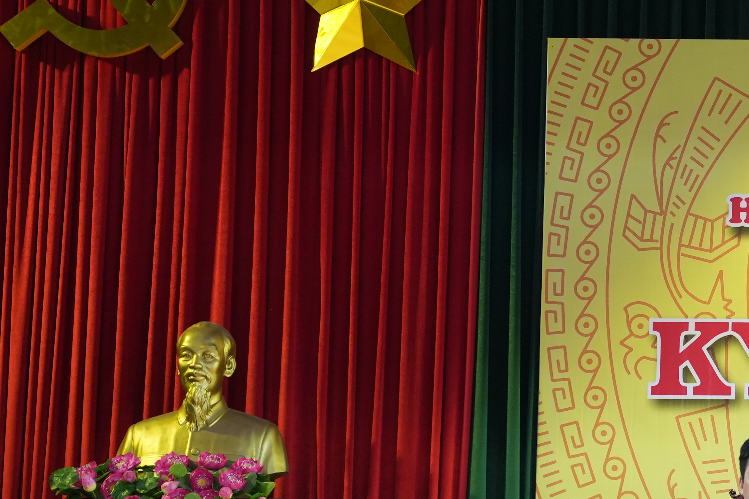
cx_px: 1000
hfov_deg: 14.3
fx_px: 2841
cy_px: 332
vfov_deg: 10.0
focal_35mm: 137
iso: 1000
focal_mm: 48.2
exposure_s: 1/125
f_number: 4
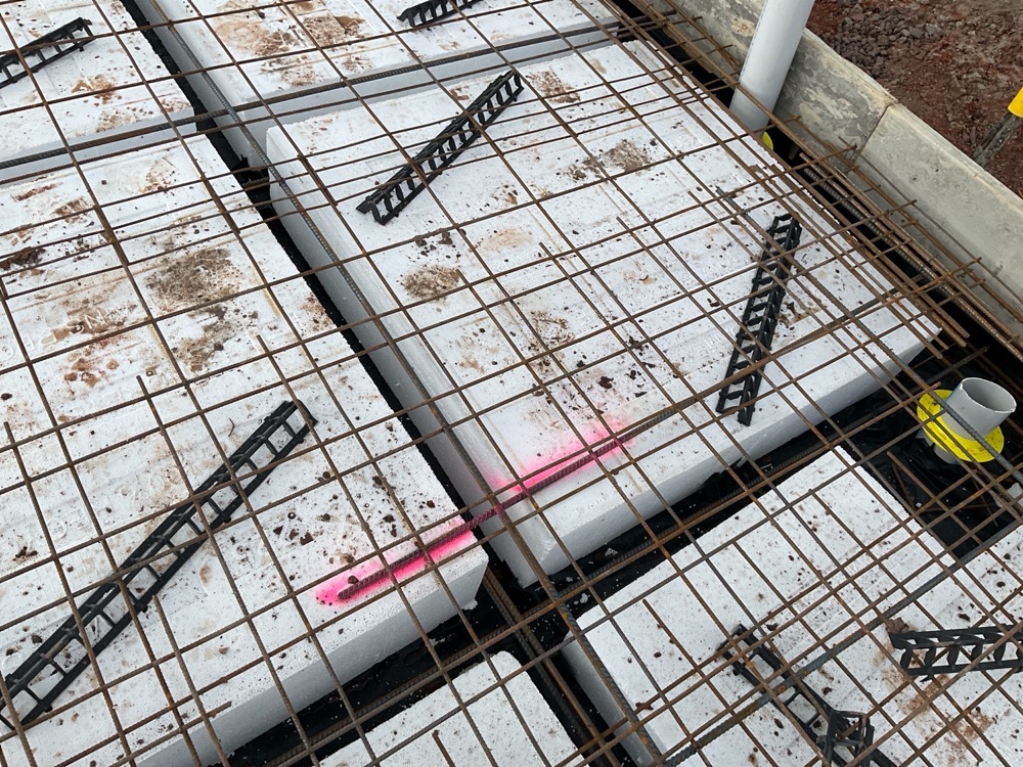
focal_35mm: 29
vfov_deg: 48.2
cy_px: 384
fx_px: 857
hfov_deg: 61.7
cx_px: 512
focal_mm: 3
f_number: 1.8
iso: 16
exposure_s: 1/1221
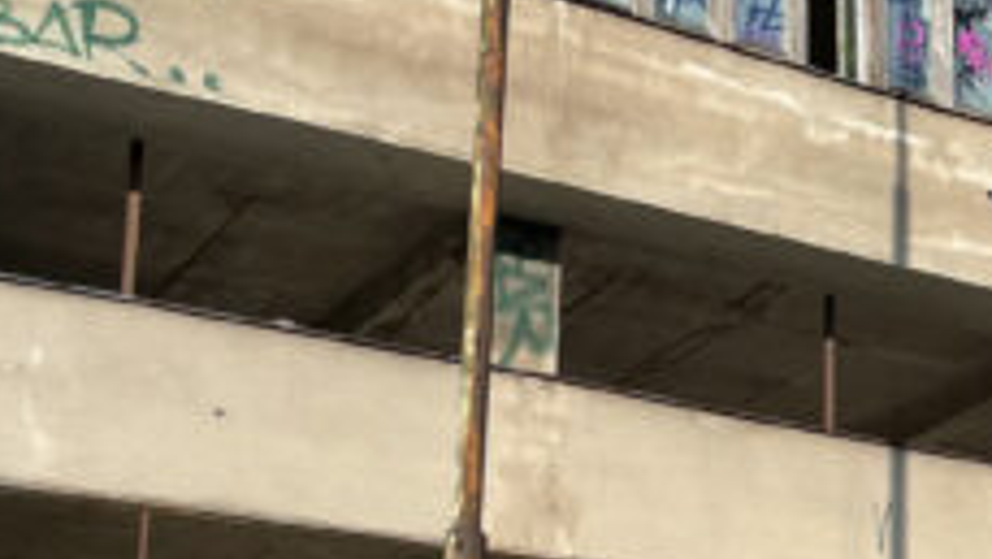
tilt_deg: +14.9
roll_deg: +3.4
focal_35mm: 95
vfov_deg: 12.4
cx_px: 1334
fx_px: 2500
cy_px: 676
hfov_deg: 20.3
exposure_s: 1/3610
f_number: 1.6
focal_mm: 4.2
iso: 32
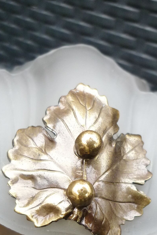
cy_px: 195
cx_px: 87
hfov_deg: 23.4
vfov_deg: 33.3
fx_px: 379
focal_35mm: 58
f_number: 2.8
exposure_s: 1/30
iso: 200
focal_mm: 5.5
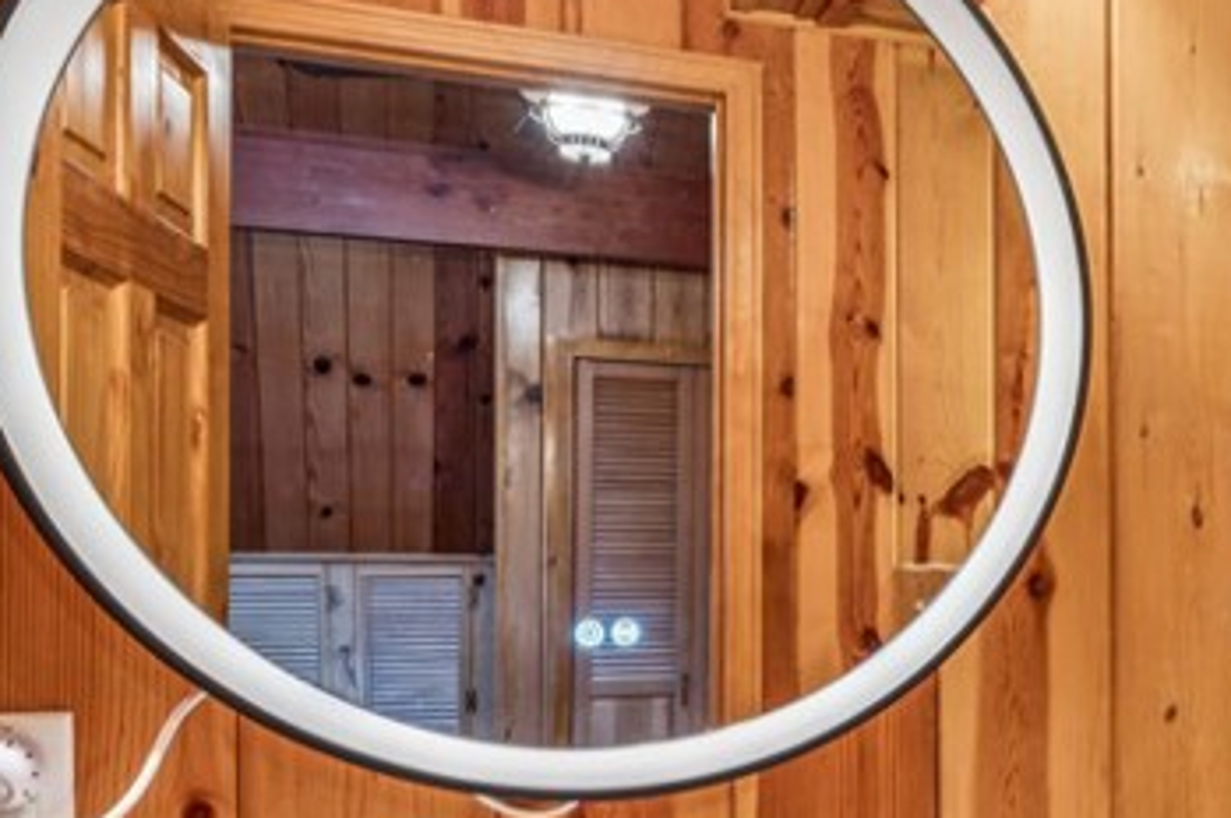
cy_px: 564
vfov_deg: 28.2
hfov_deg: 35.9
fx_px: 1616
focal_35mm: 47
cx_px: 1337
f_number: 13
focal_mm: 16.1
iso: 100
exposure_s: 2
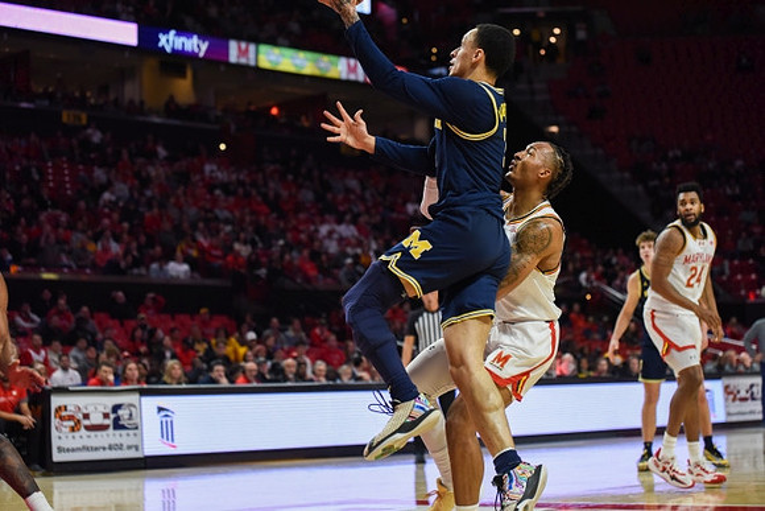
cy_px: 256
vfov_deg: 19.5
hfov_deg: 28.8
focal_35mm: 70
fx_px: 1488
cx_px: 382
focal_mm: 70
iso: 1600
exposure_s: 1/800
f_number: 2.8
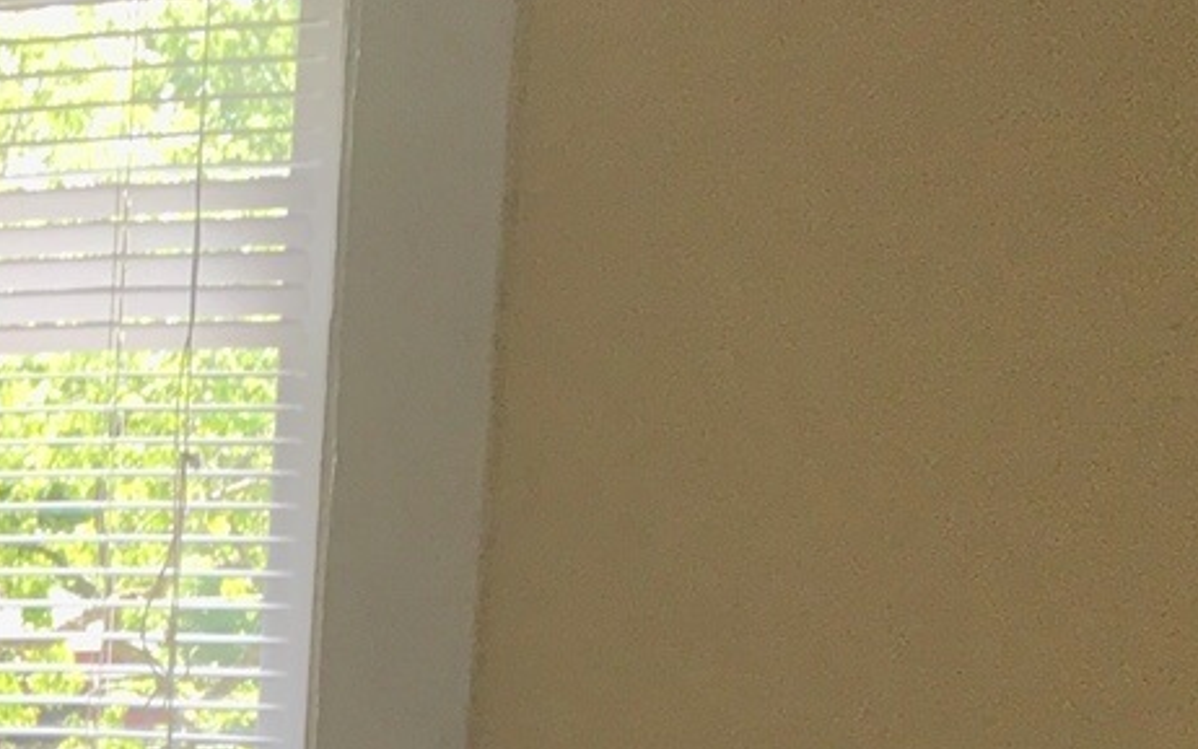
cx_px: -853
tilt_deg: -12.8
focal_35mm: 134
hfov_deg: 14.1
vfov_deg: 9.0
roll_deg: +1.2
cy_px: 1692
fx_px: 4376
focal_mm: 4.15
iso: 25
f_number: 2.2
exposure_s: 1/120
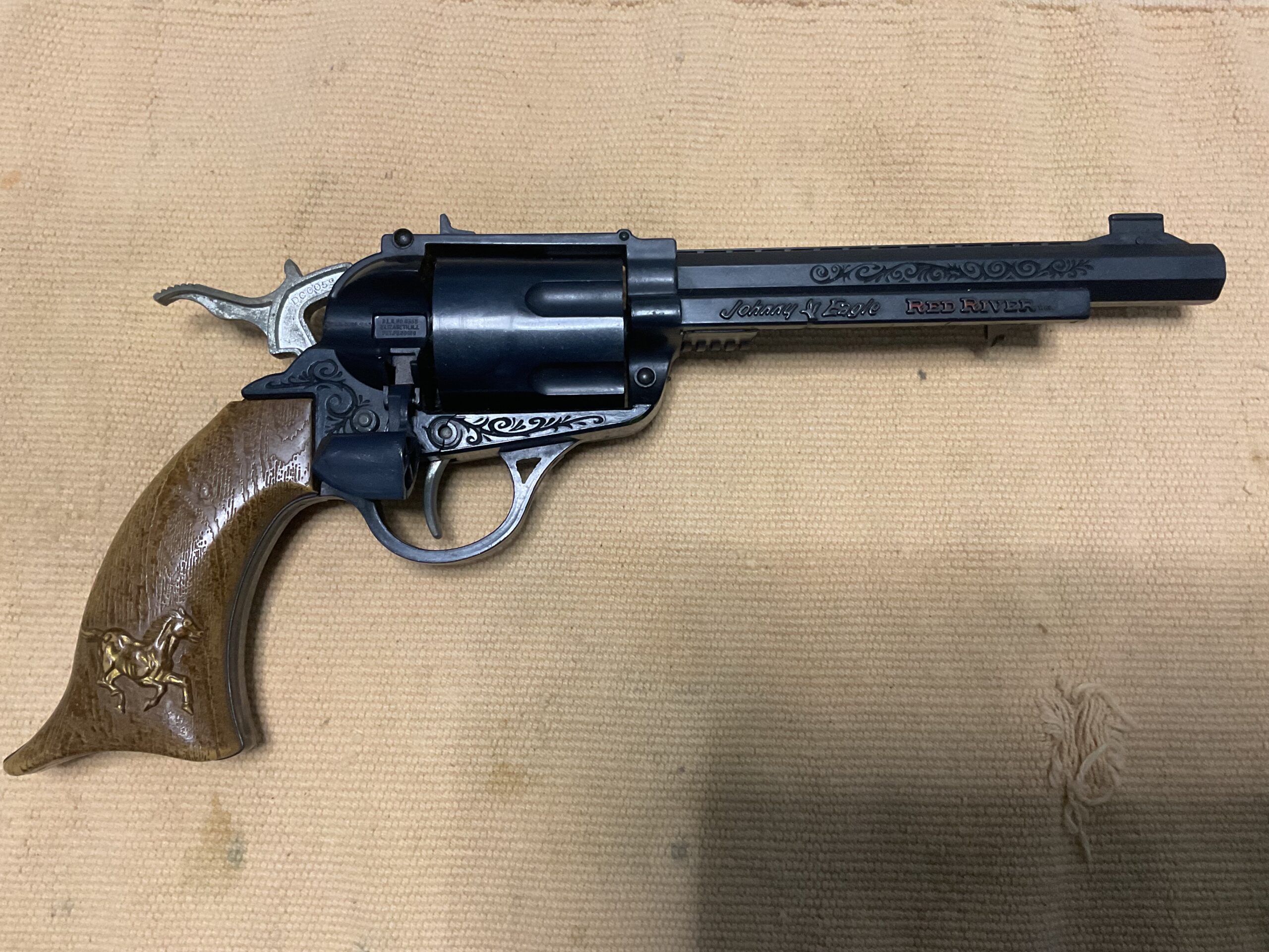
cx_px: 634
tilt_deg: -79.9
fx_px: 1063
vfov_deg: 48.2
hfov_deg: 61.7
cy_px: 476
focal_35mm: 29
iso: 200
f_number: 1.8
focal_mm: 3
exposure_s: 1/60
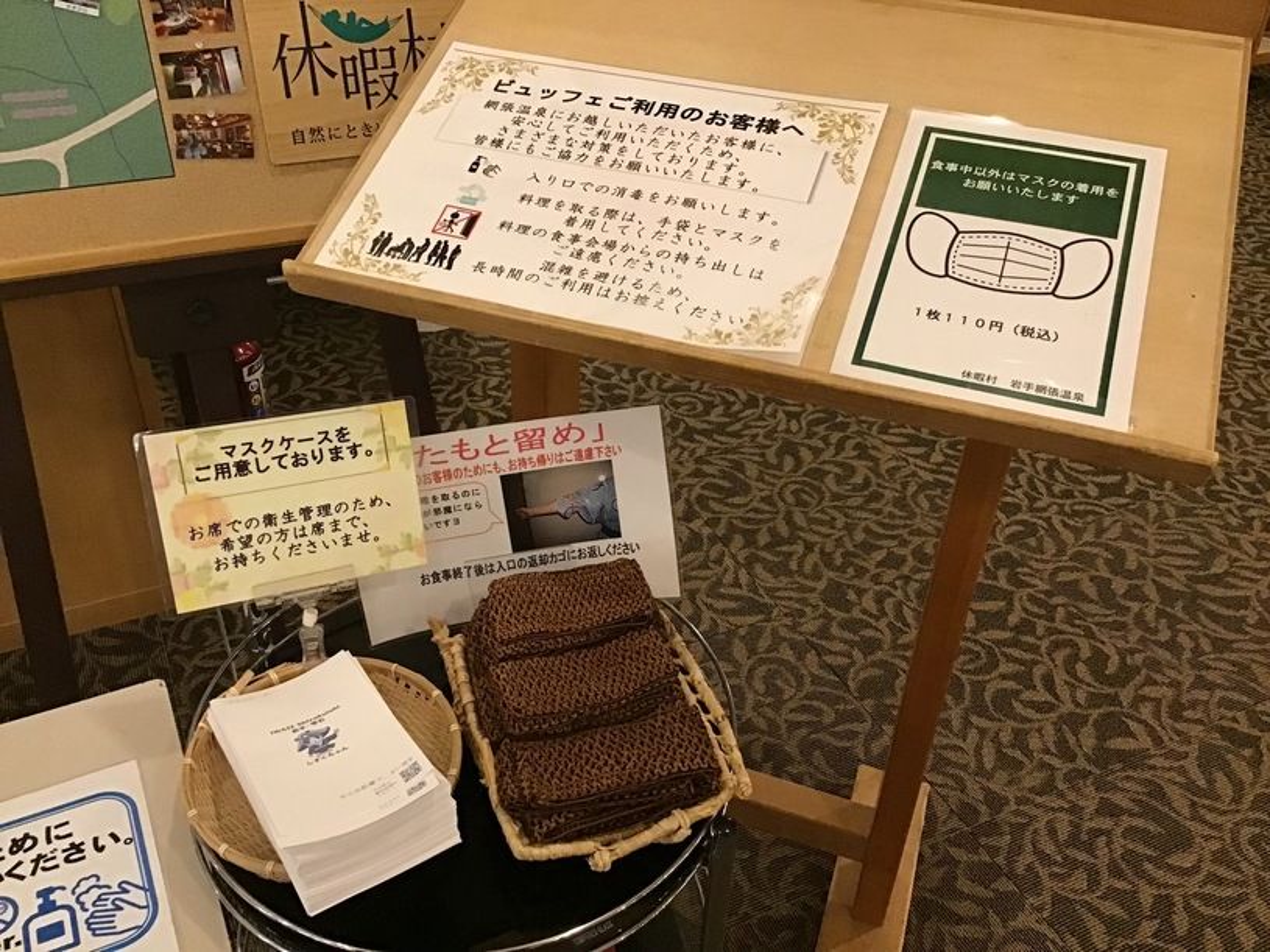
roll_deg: -3.0
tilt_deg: -35.7
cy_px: 476
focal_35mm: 31
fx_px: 1137
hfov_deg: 58.4
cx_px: 635
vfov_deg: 45.4
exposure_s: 1/20
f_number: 2.4
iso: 200
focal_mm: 3.3
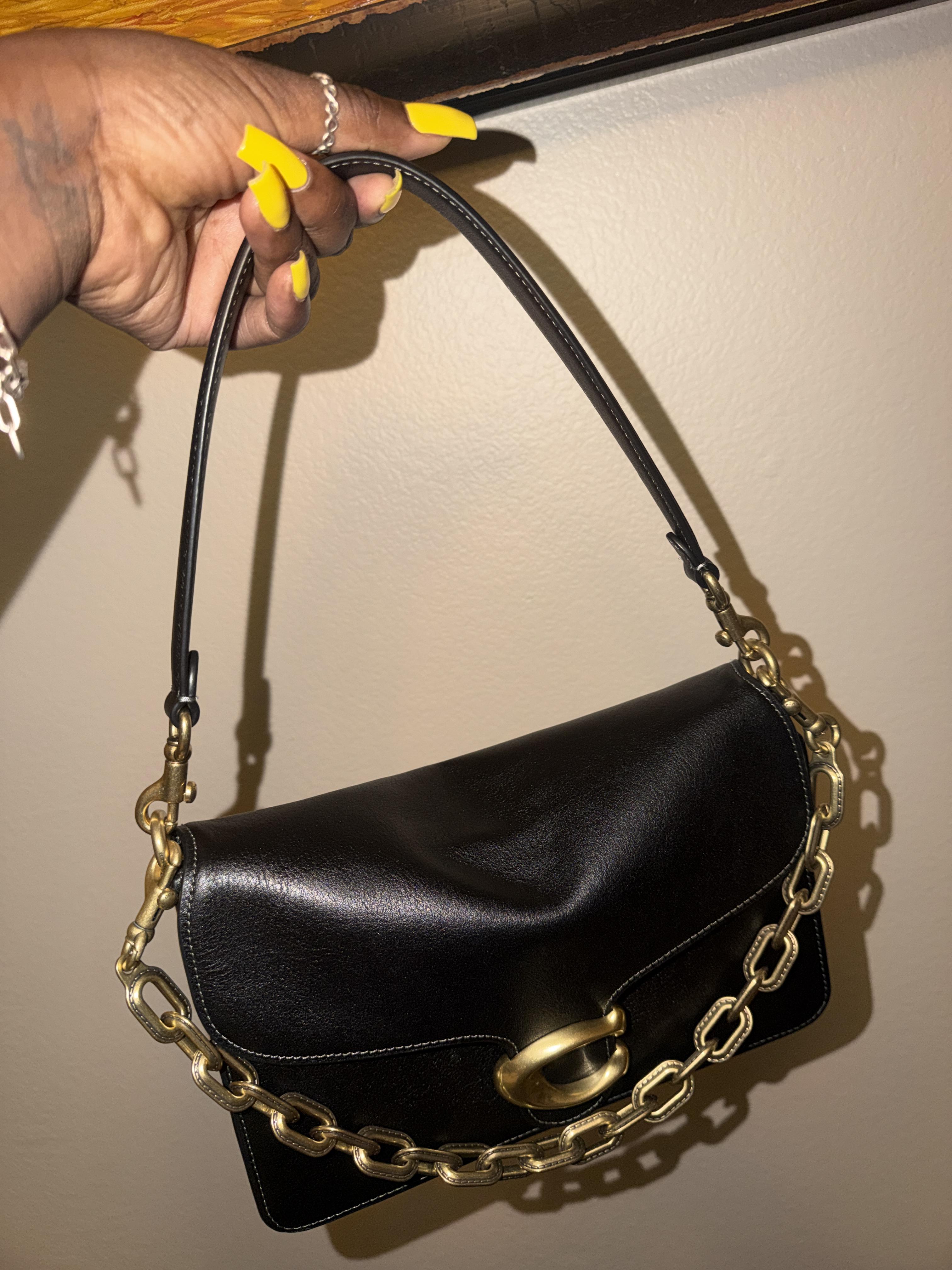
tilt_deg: -16.2
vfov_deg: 71.6
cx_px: 476
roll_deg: +12.6
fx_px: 880
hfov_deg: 56.8
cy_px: 635
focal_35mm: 24
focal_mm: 6.76
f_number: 1.78
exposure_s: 1/19
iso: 80
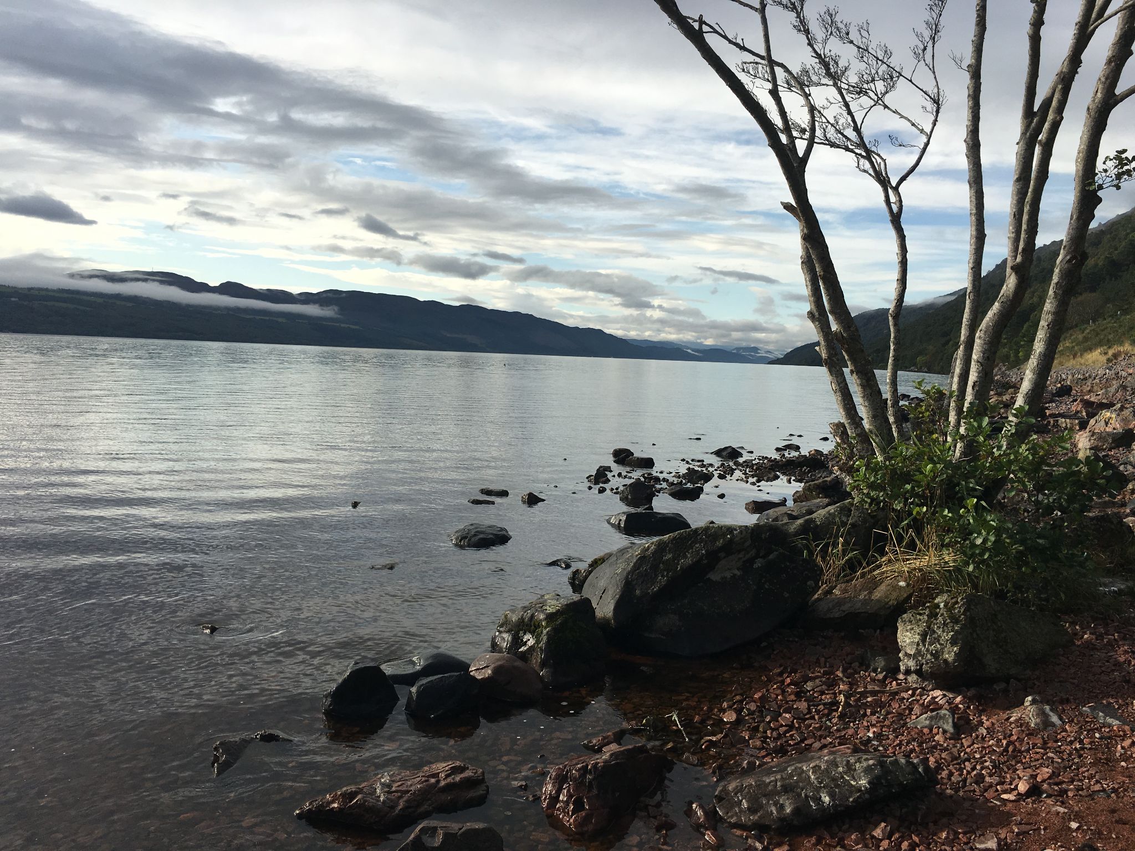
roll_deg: -4.4
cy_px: 426
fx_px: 951
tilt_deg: -3.7
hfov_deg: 61.7
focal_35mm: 29
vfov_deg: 48.2
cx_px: 568
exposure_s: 1/1832
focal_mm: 4.15
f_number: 2.2
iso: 25
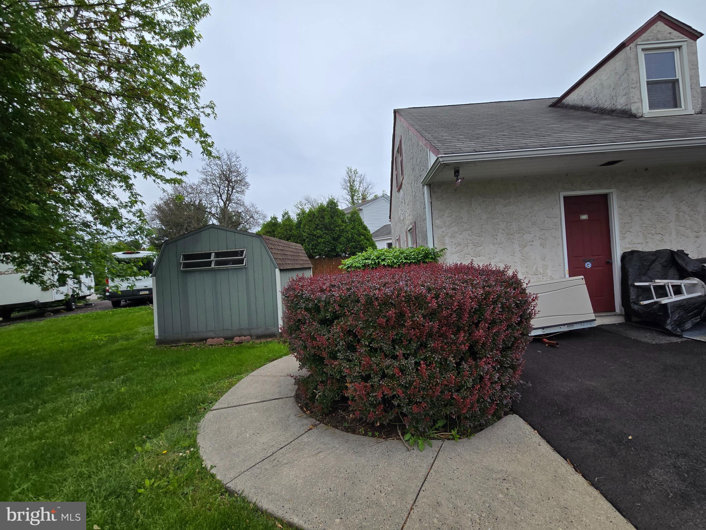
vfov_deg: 89.9
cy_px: 265
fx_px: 265
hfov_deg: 106.2
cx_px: 353
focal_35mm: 13
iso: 50
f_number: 2.2
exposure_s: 1/2000
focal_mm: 2.2
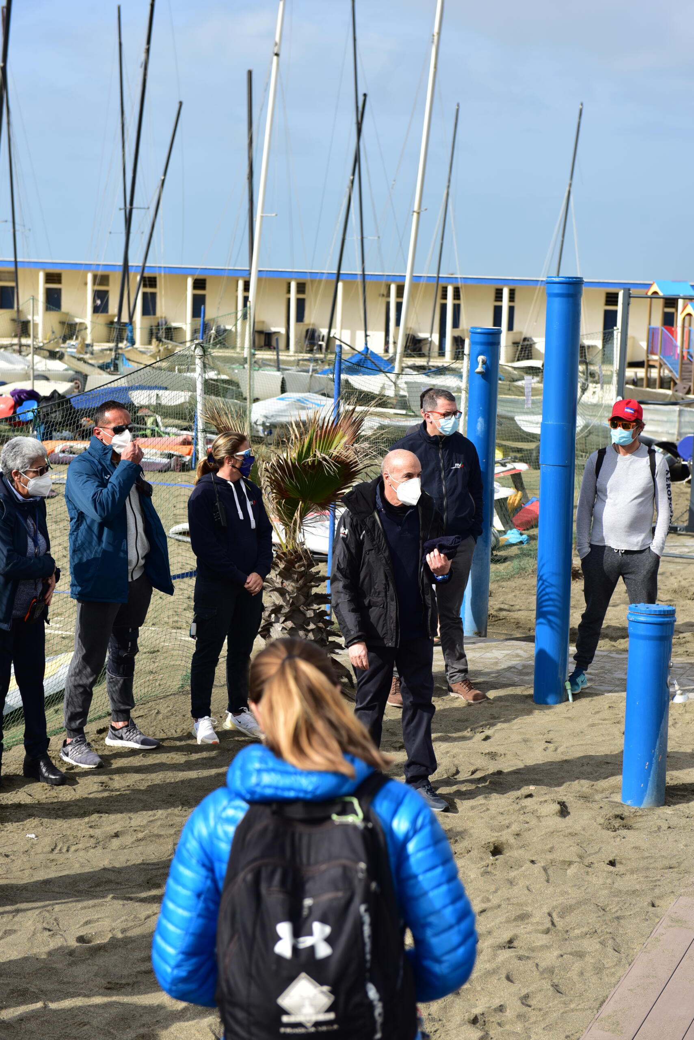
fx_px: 2022
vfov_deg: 28.8
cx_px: 347
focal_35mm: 70
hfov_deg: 19.5
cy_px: 520
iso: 100
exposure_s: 1/640
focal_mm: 70
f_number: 5
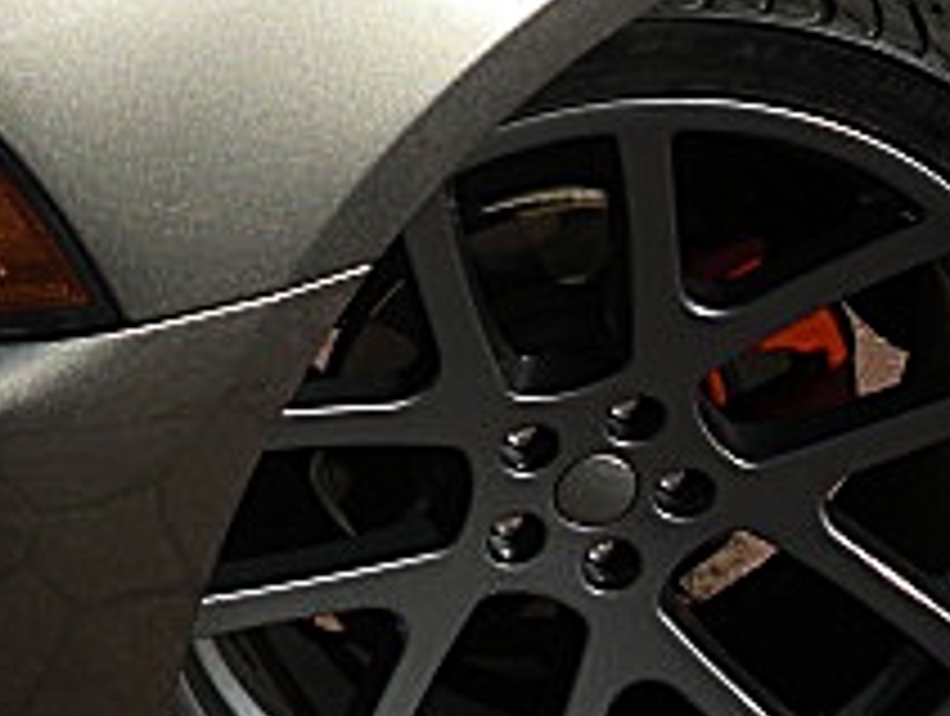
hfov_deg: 17.7
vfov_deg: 13.5
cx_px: 45
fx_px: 2997
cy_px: 18
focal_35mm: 109
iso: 50
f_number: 7.9
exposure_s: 1/160
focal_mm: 6.3
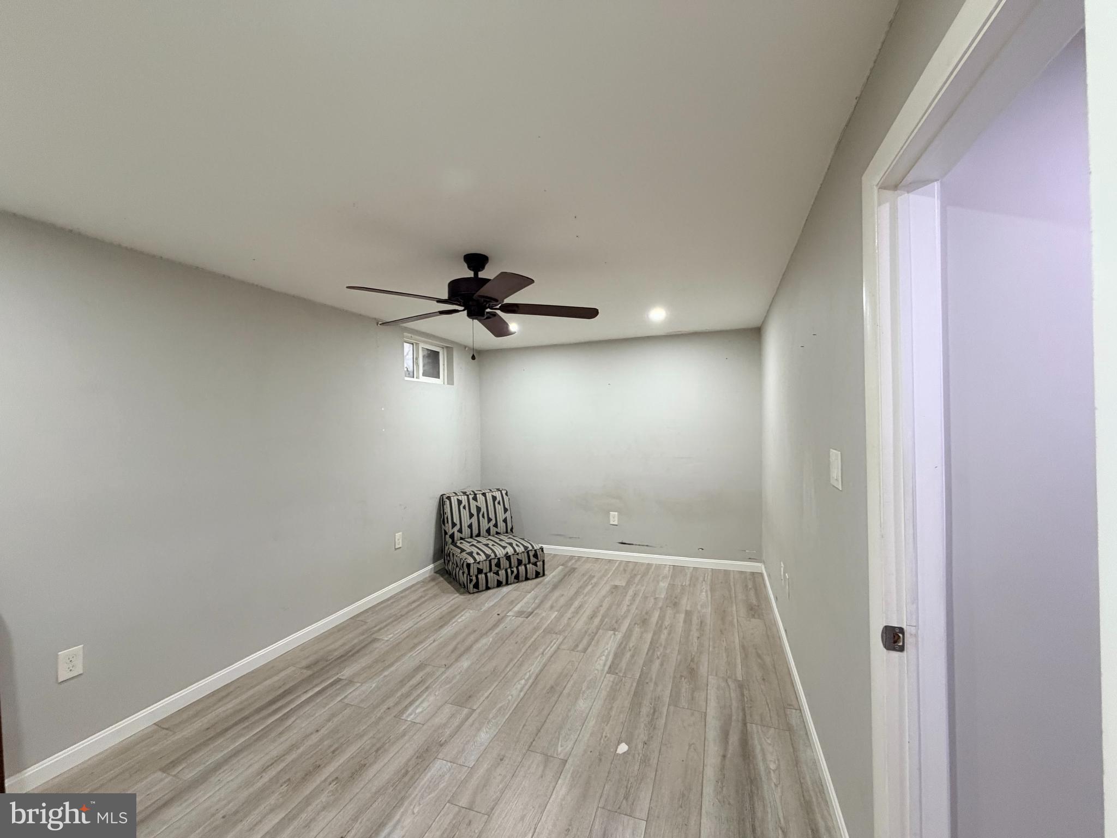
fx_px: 452
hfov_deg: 102.1
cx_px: 558
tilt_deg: -0.3
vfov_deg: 85.7
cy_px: 419
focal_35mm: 14
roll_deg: +1.1
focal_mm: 2.22
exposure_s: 1/60
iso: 320
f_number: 2.2
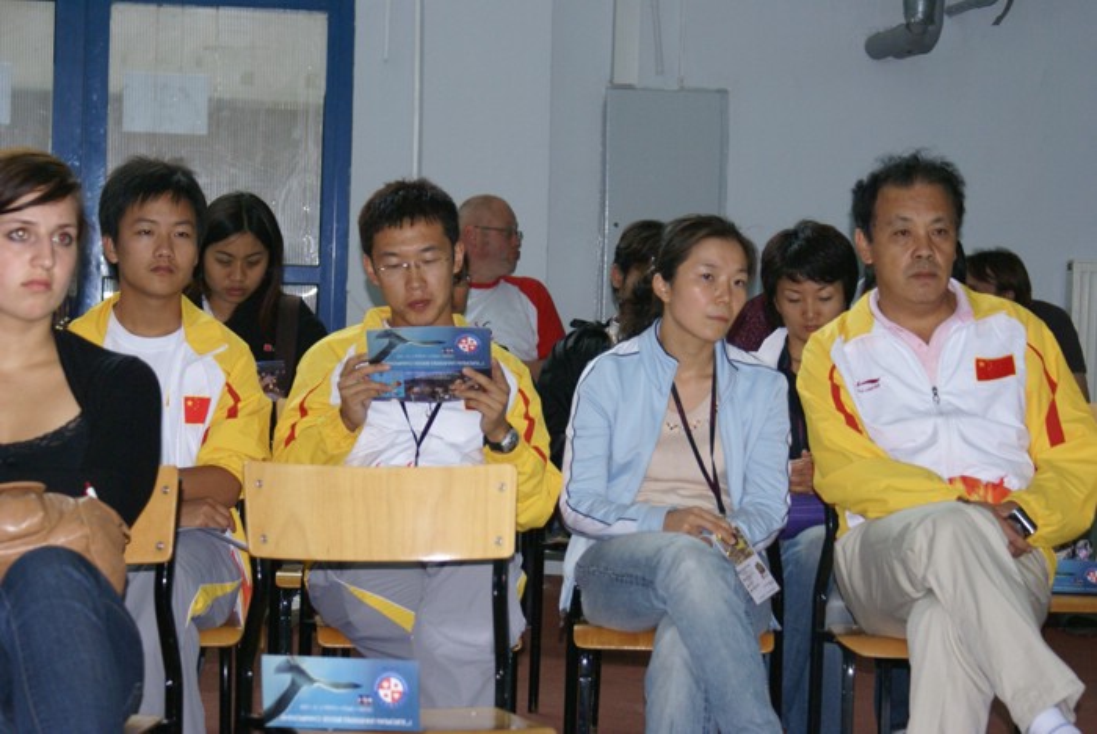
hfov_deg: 19.4
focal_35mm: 105
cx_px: 548
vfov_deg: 13.1
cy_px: 367
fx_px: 3202
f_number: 5.6
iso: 800
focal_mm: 70
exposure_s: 1/20
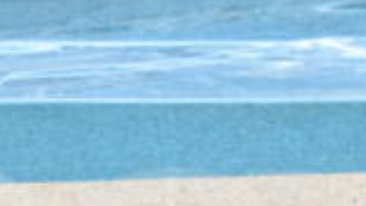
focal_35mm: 216
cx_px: 105
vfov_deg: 5.5
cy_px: 351
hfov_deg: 10.0
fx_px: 2096
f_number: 6.3
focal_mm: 36
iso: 1600
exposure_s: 1/160
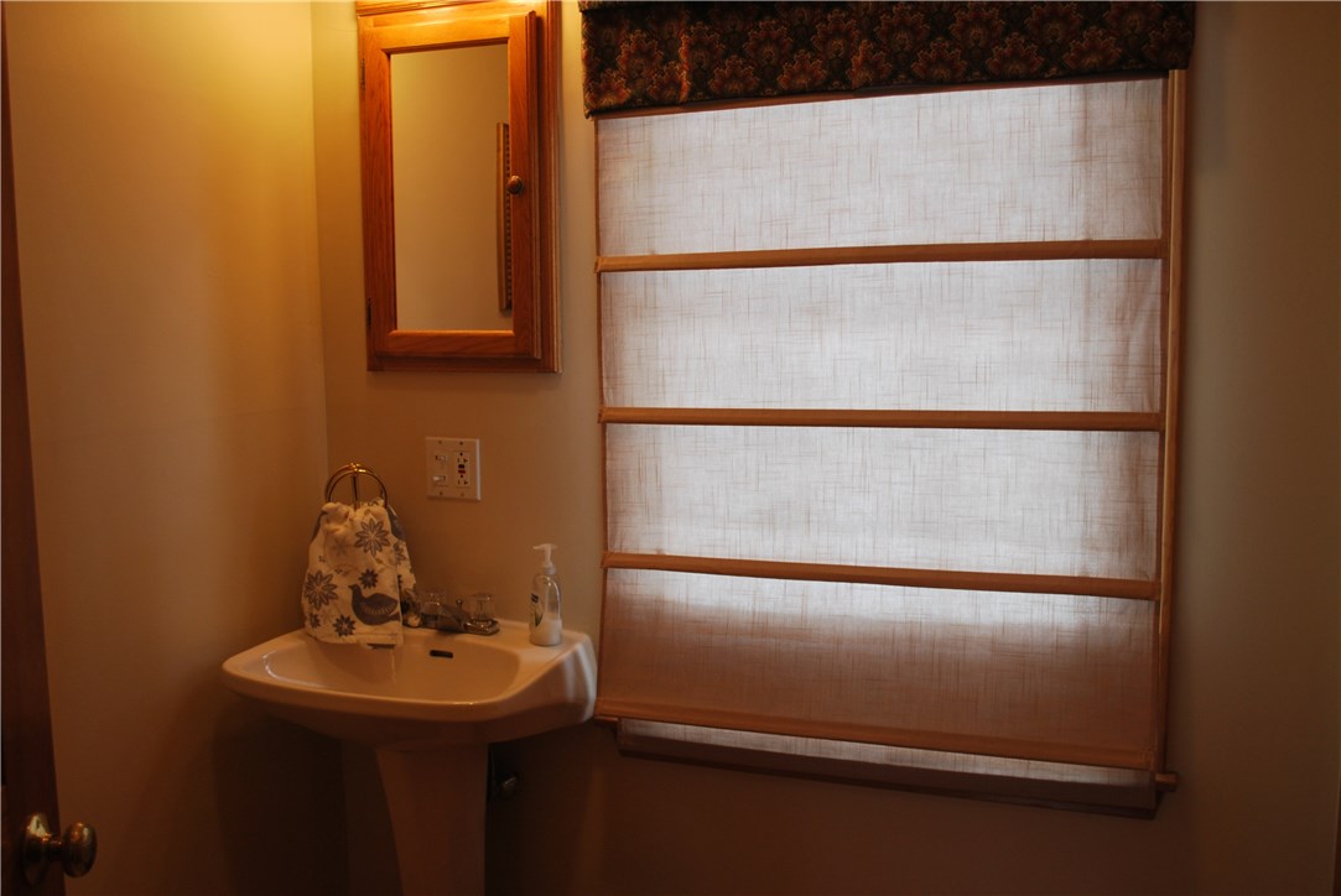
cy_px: 448
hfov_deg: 53.1
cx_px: 670
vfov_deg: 36.9
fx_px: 1342
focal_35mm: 36
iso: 200
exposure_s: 1/40
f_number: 4.2
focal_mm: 24
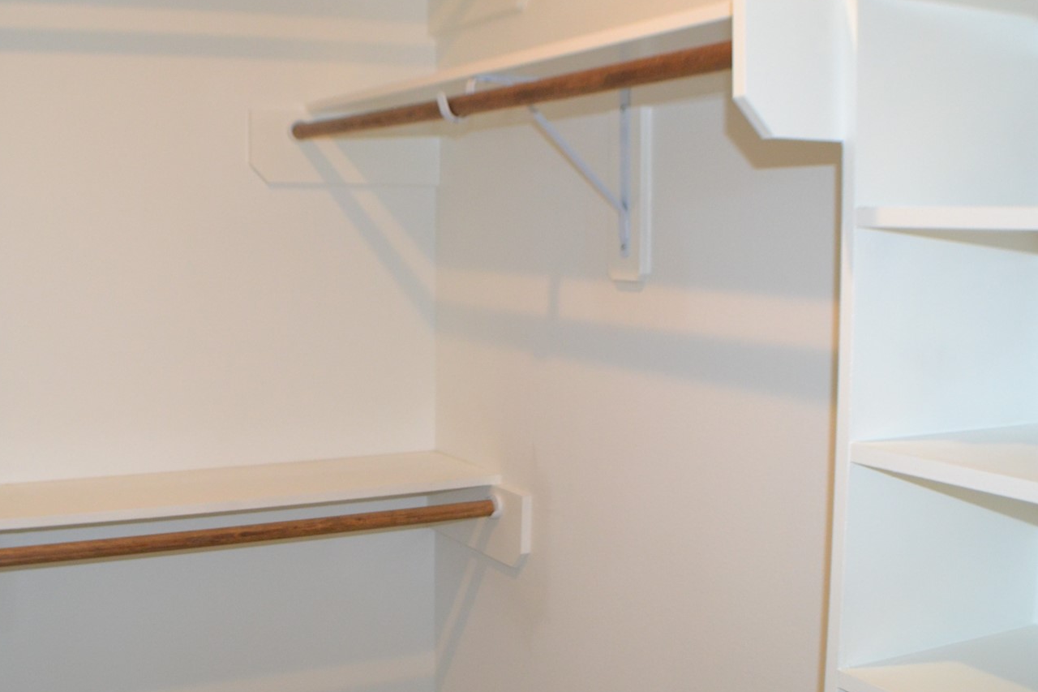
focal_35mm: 56
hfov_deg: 35.5
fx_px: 1614
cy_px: 265
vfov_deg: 24.1
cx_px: 402
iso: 900
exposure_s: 1/60
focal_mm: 22
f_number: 3.8
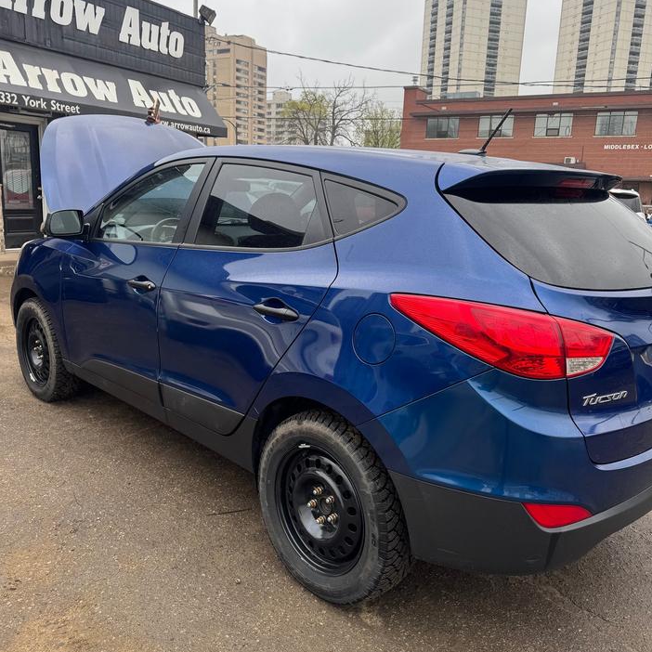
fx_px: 618
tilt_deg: -9.9
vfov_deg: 55.6
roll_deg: -2.0
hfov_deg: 55.6
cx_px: 319
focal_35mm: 29
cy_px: 324
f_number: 1.78
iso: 80
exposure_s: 1/304
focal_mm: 6.76
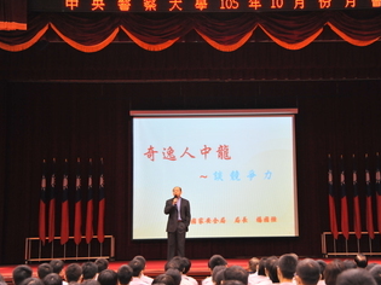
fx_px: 671
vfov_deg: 24.0
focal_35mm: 61
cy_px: 145
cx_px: 225
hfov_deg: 31.6
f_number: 4
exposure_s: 1/125
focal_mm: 50
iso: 2500
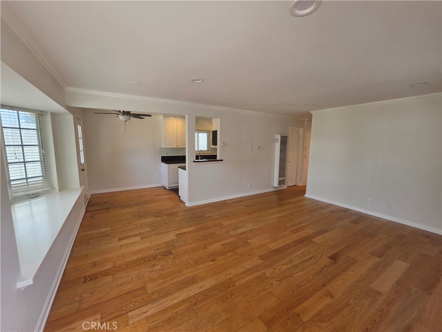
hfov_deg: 106.2
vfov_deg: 89.9
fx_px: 166
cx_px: 221
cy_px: 166
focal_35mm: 13
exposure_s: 1/120
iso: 50
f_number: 1.9
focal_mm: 2.2
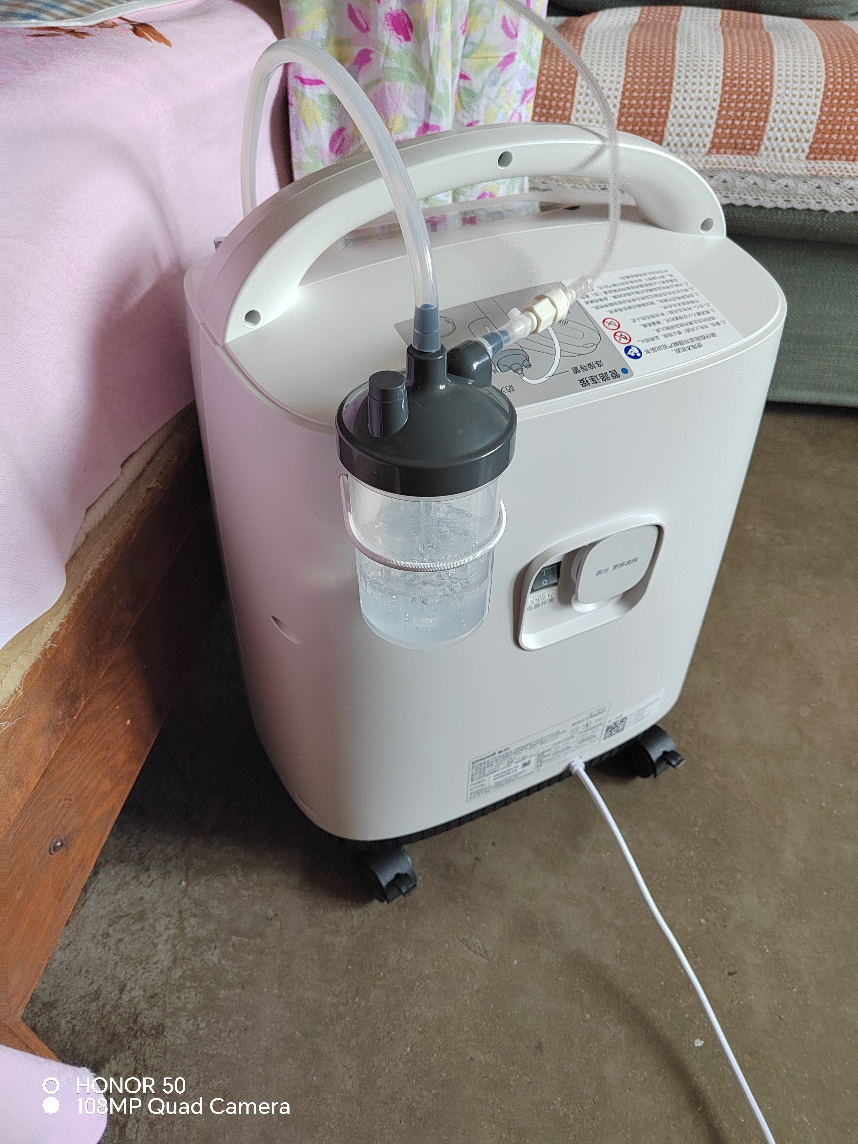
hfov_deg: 58.9
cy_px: 572
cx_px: 429
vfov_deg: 73.9
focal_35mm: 23
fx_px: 760
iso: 1247
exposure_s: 1/120
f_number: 1.9
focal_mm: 5.52
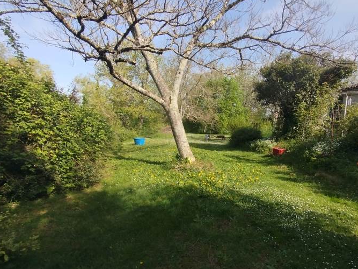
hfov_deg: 87.4
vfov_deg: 71.4
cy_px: 148
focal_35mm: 18
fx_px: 186
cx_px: 201
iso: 50
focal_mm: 1.65
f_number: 2.2
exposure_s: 1/972
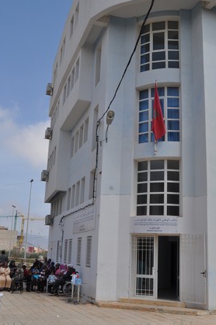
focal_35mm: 42
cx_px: 109
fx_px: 379
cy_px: 164
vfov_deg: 46.4
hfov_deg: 31.8
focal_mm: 26
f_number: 10
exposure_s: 1/400
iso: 200
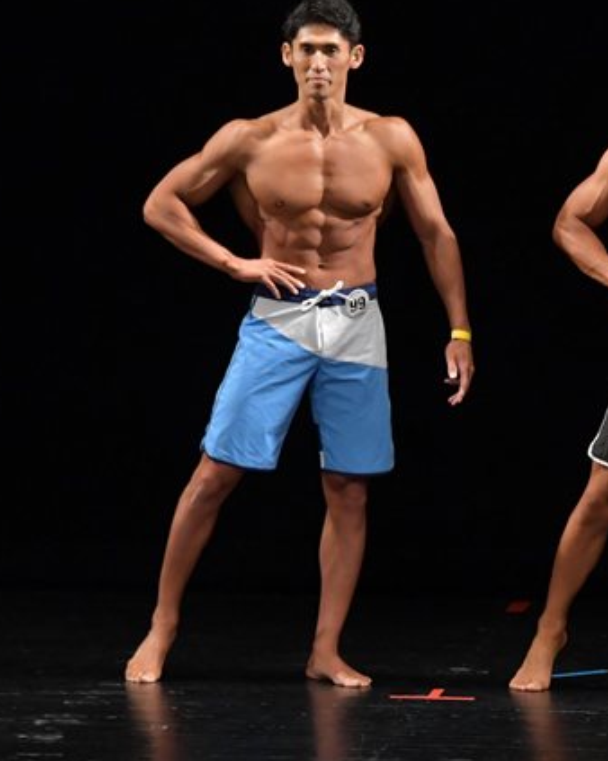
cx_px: 469
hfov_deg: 3.3
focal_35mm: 464
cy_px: 336
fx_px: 10444
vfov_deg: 4.2
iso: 3200
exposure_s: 1/400
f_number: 5.6
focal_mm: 180
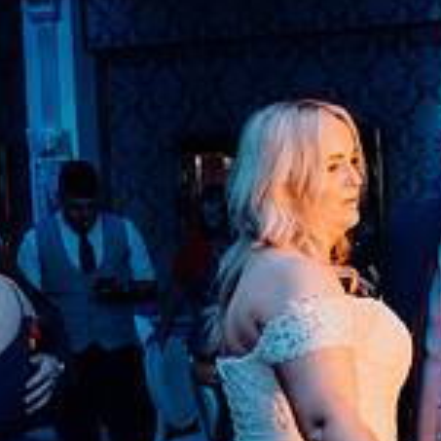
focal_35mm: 98
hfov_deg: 17.2
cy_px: 437
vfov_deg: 17.4
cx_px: 467
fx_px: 1413
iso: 2500
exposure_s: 1/160
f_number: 3.5
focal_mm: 30
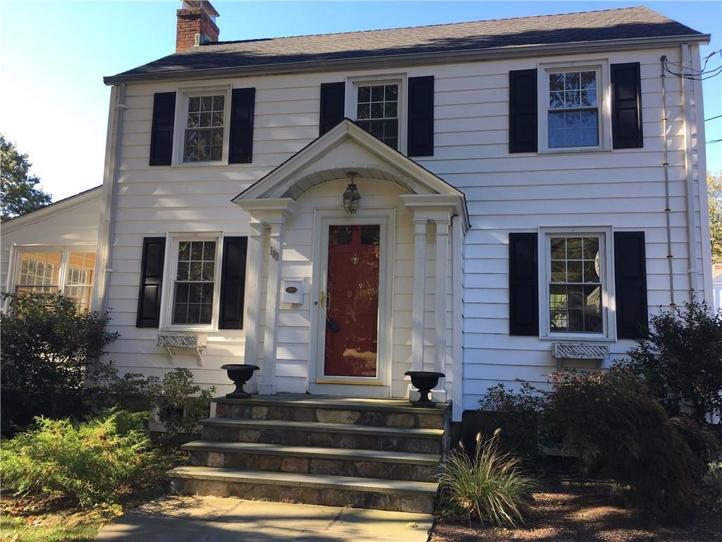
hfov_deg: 61.7
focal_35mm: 29
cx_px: 361
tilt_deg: +8.6
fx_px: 605
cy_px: 271
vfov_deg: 48.2
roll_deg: -1.9
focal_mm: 4.15
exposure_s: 1/269
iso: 25
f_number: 2.2
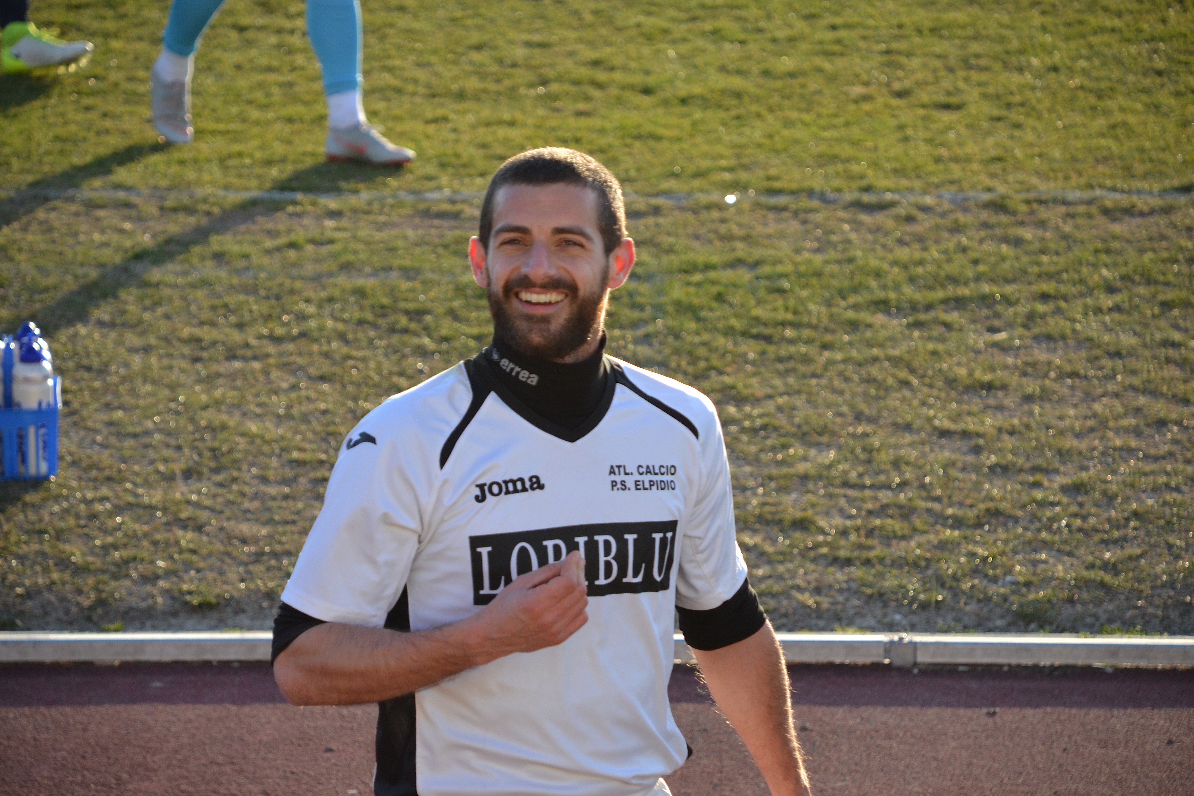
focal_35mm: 202
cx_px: 597
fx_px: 6716
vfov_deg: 6.8
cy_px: 398
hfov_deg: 10.2
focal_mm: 135
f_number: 5.6
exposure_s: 1/400
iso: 400
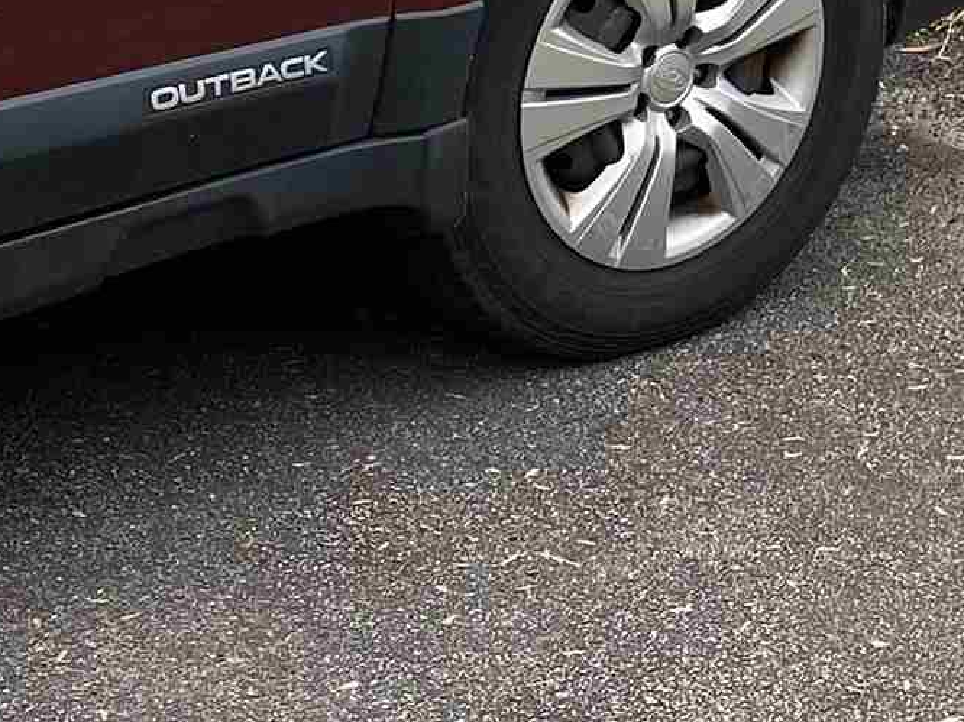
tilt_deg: -7.2
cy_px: -409
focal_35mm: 120
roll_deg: -3.7
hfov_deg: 15.2
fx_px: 3341
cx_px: 1439
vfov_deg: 11.7
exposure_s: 1/990
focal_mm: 4.25
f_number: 1.8
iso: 32
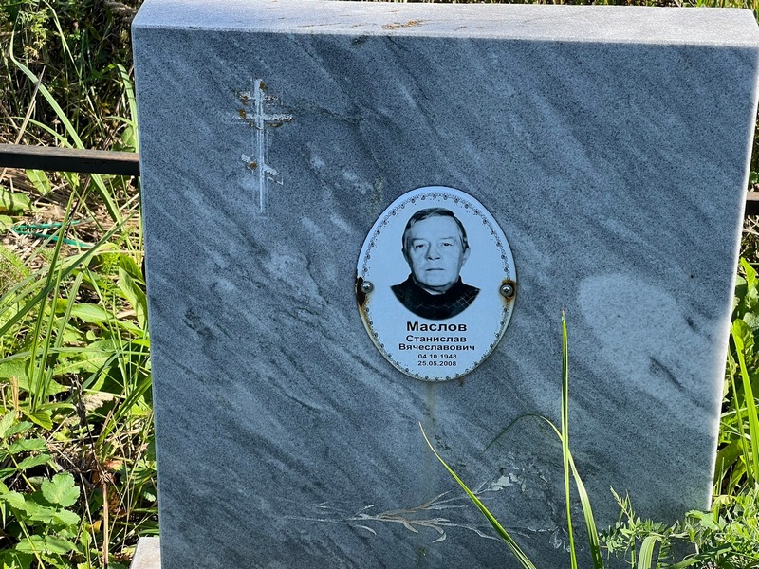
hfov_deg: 25.3
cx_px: 380
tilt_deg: -27.5
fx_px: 1688
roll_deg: -0.5
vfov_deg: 19.1
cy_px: 284
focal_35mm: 77
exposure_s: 1/147
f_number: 2.8
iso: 20
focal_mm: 9
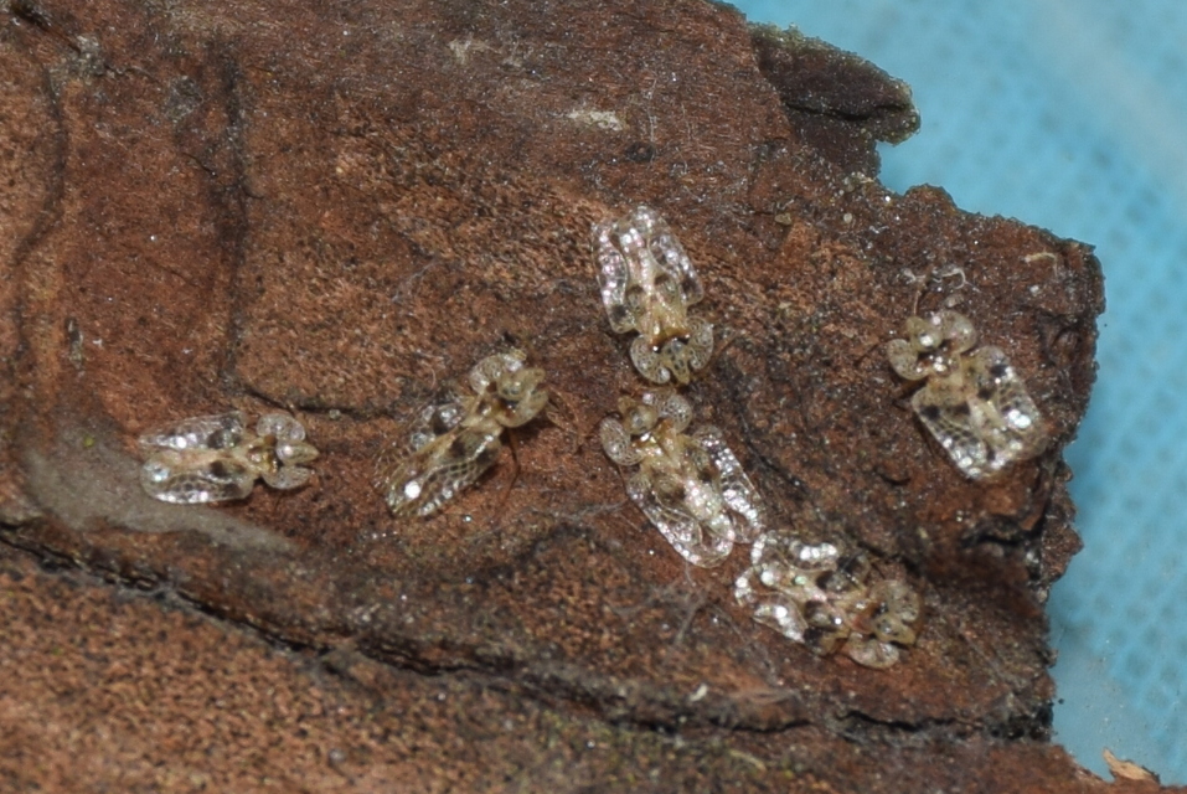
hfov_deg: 9.8
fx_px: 6930
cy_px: 397
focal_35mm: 210
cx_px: 594
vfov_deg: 6.6
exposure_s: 1/60
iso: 100
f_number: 8
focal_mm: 140
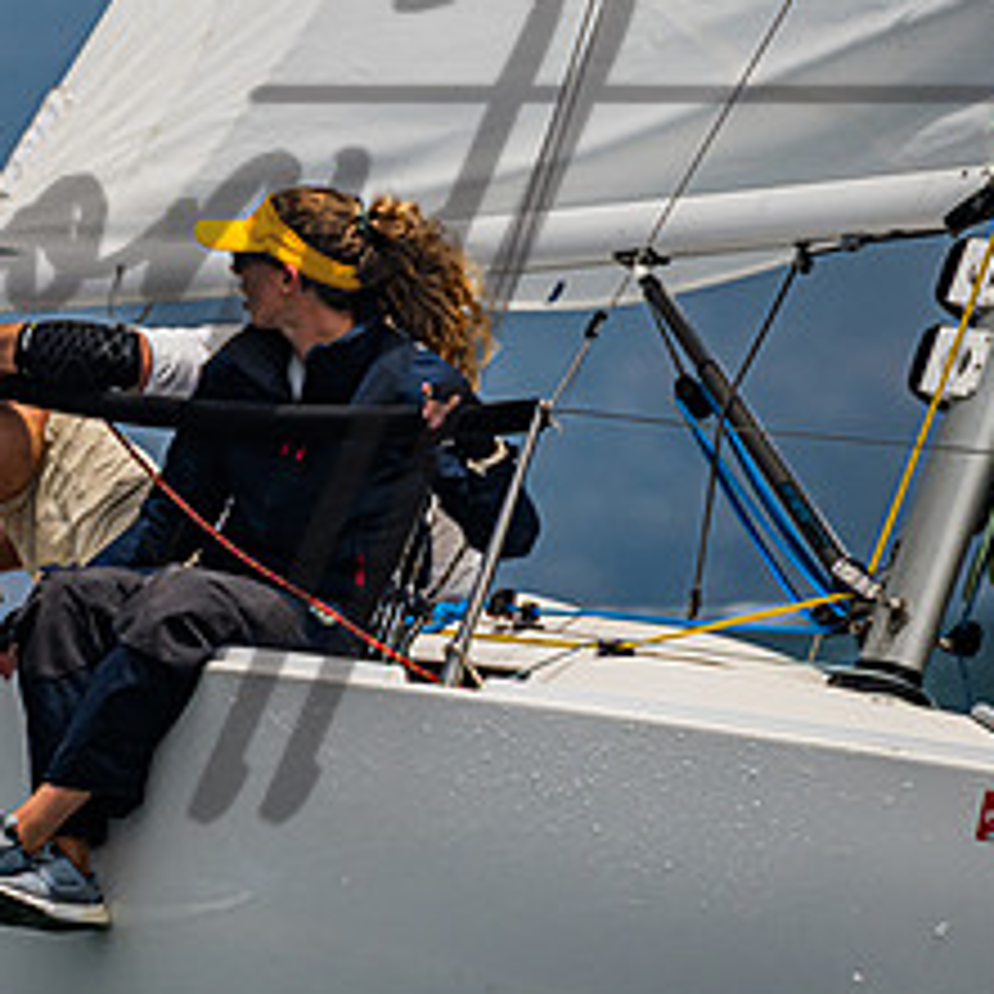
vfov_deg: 1.7
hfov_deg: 1.7
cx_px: -142
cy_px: 155
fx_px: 33040
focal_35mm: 1017
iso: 500
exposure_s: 1/4000
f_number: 8
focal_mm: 400
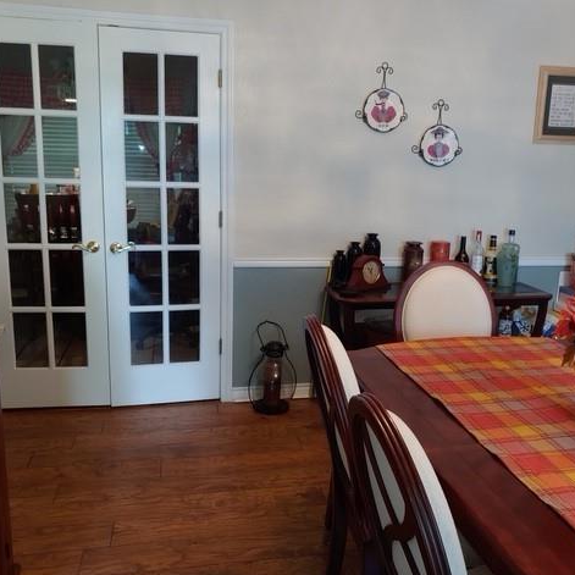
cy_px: 292
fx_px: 564
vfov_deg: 54.0
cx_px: 306
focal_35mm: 30
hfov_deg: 54.0
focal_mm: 4.23
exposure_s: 1/30
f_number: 1.5
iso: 100
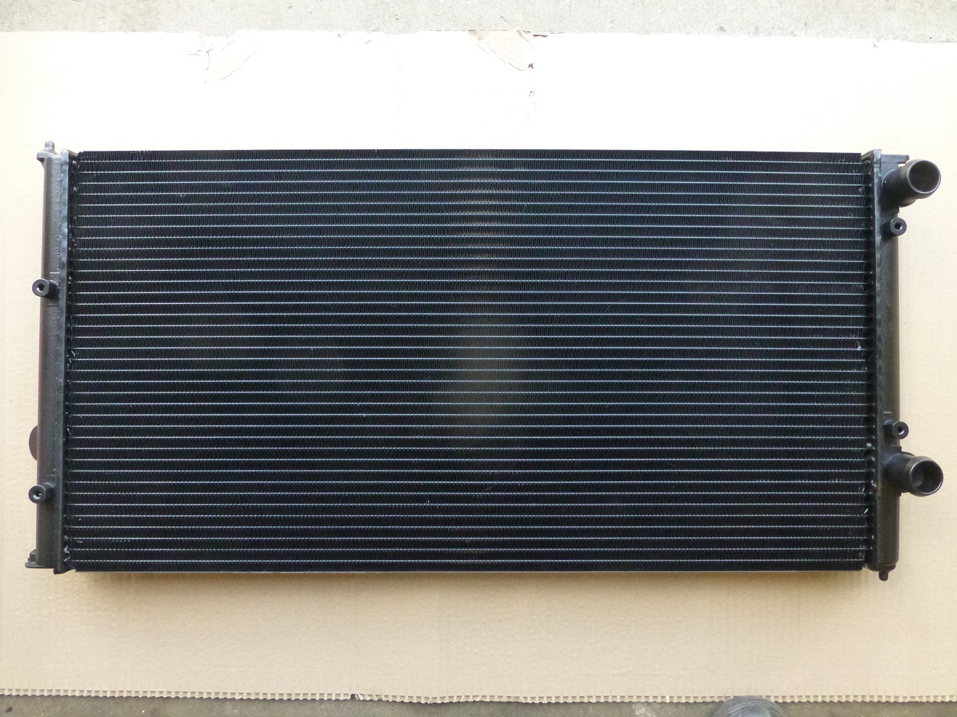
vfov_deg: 56.8
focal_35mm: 24
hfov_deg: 71.6
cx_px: 478
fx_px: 663
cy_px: 358
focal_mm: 4.3
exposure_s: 1/250
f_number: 3.3
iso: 1000
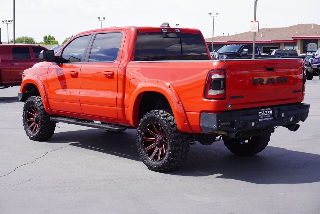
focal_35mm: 57
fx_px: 507
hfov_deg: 35.0
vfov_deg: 23.8
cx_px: 160
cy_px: 107
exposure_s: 1/100
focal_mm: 38
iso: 100
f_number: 9
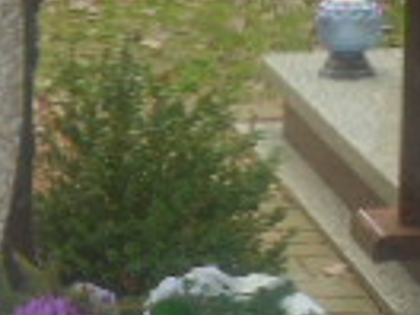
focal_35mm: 184
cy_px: 372
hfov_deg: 10.4
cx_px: -200
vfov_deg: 8.0
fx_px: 2232
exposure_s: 1/60
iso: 100
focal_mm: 6.9
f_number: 4.2
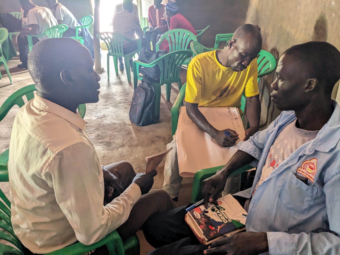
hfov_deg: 65.3
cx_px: 170
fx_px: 265
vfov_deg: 51.4
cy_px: 128
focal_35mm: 27
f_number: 1.73
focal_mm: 4.38
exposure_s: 1/23.8
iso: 182
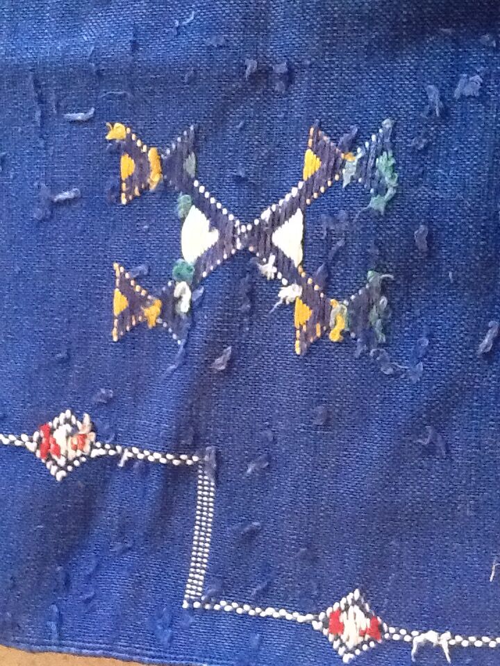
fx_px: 847
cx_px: 250
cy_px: 333
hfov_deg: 32.9
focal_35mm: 44
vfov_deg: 42.9
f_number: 2.4
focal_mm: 2.03
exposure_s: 1/17
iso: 400
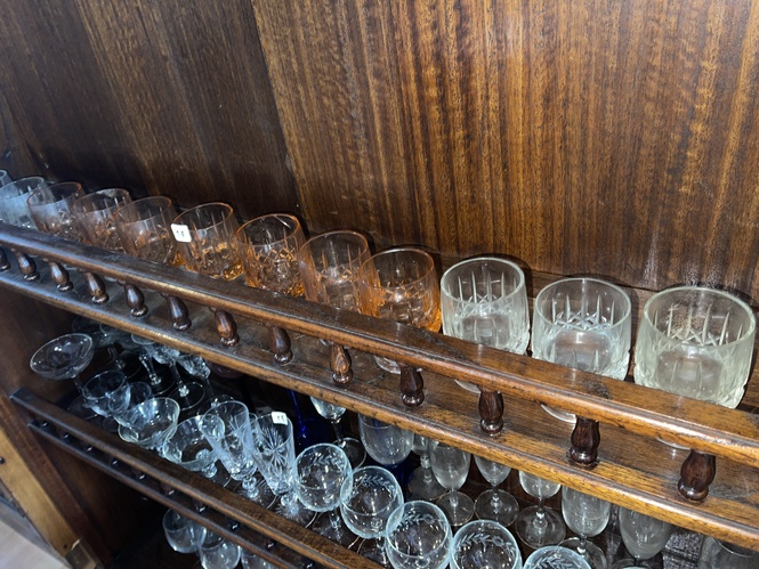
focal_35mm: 25
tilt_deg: -33.6
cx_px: 380
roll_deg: +8.8
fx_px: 548
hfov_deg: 69.4
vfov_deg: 54.9
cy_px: 284
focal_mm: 5.1
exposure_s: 1/4
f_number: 1.6
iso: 64
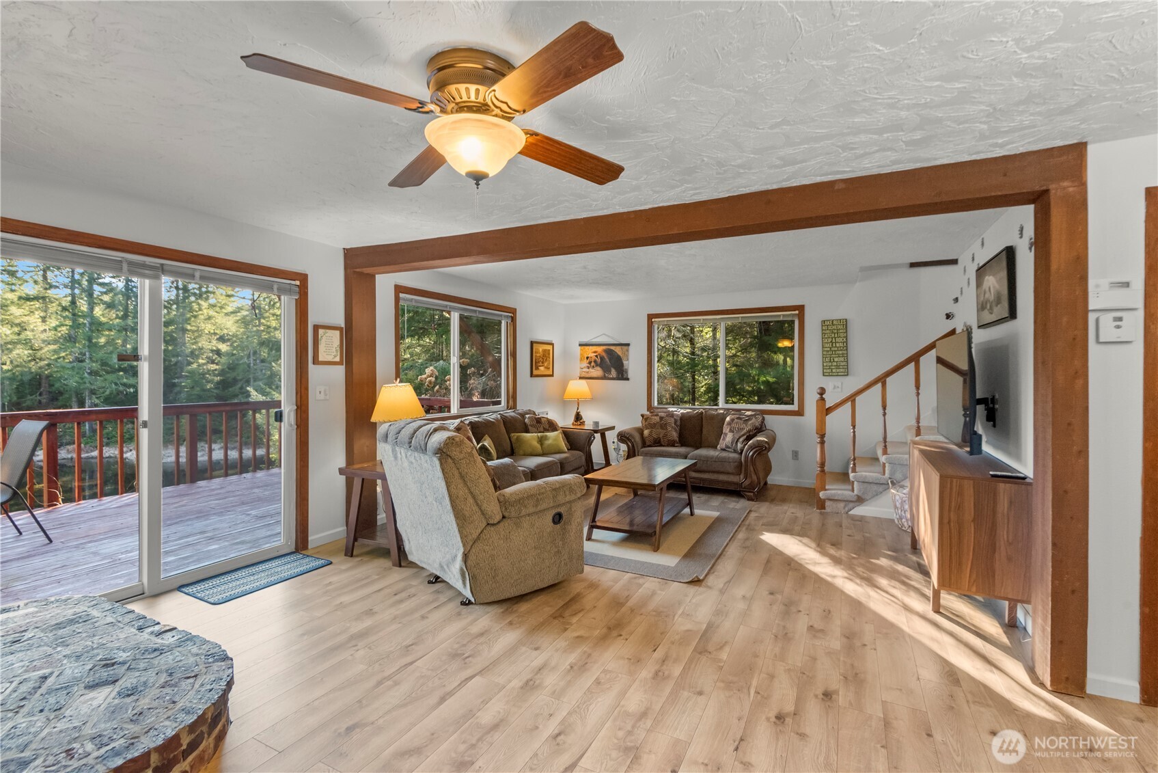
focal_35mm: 16
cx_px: 579
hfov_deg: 96.7
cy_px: 386
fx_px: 515
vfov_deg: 73.8
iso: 1000
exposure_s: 1/30
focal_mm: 16
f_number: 8
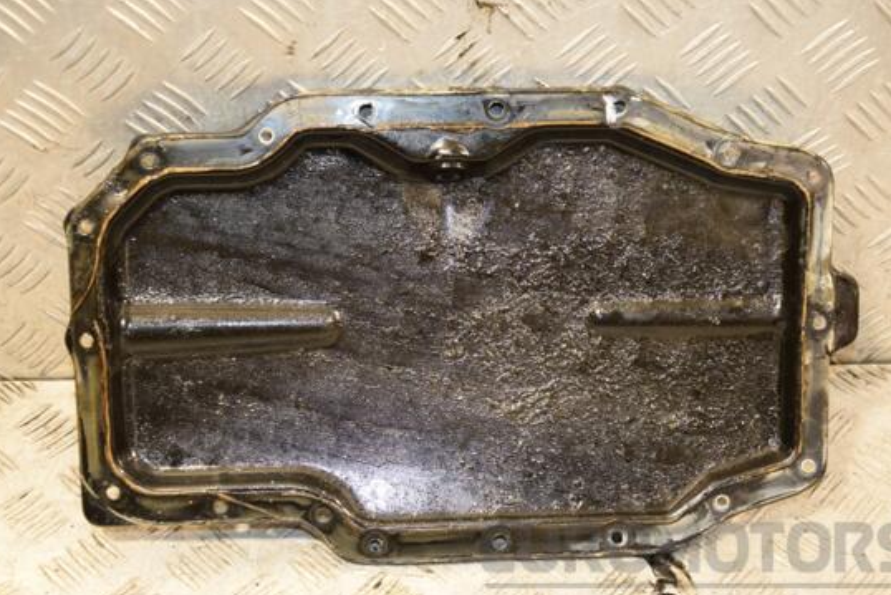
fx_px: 1450
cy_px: 327
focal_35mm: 59
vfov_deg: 23.2
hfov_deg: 34.2
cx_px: 450
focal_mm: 35
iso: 800
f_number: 5
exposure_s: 1/125
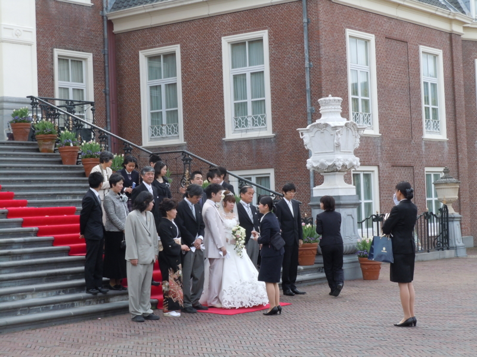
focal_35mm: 74
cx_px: 238
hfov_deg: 26.3
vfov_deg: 19.9
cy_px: 178
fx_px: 1020
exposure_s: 1/160
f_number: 5.2
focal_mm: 13.2
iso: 160
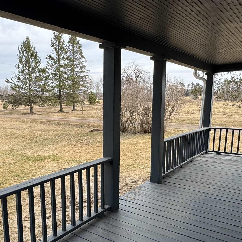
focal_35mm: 32
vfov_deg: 51.0
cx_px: 85
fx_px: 253
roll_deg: -1.2
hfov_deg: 50.4
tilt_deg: -4.7
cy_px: 137
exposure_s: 1/707
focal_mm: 2.22
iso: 40
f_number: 2.2
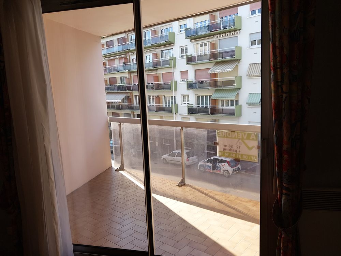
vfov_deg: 46.8
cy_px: 128
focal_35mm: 30
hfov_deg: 60.0
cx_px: 170
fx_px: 296
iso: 20
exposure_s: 1/125
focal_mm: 4.6
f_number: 1.8
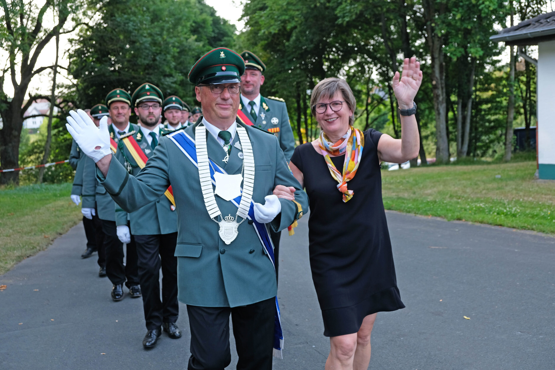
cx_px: 278
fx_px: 617
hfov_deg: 48.5
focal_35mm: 40
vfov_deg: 33.4
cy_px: 185
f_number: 3.6
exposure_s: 1/150
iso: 200
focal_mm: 26.5
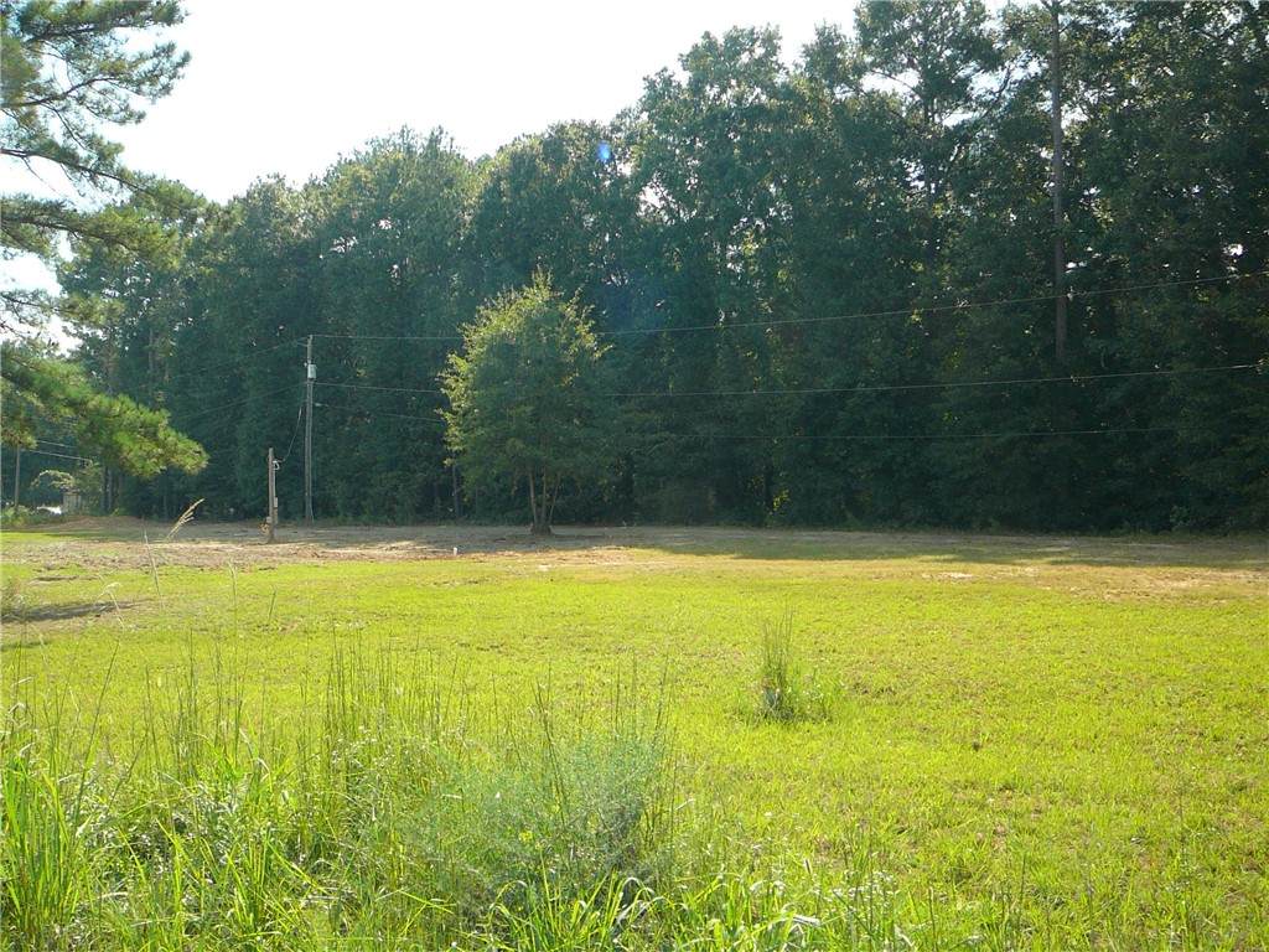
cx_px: 634
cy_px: 476
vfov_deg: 40.7
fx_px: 1283
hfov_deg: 52.6
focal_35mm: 35
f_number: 2.8
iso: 80
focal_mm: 5.2
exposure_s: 1/500
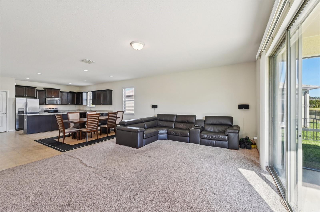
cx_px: 160
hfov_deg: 104.3
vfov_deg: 81.1
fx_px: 124
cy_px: 106
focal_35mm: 14
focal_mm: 14
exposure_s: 1/30
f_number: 8
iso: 400
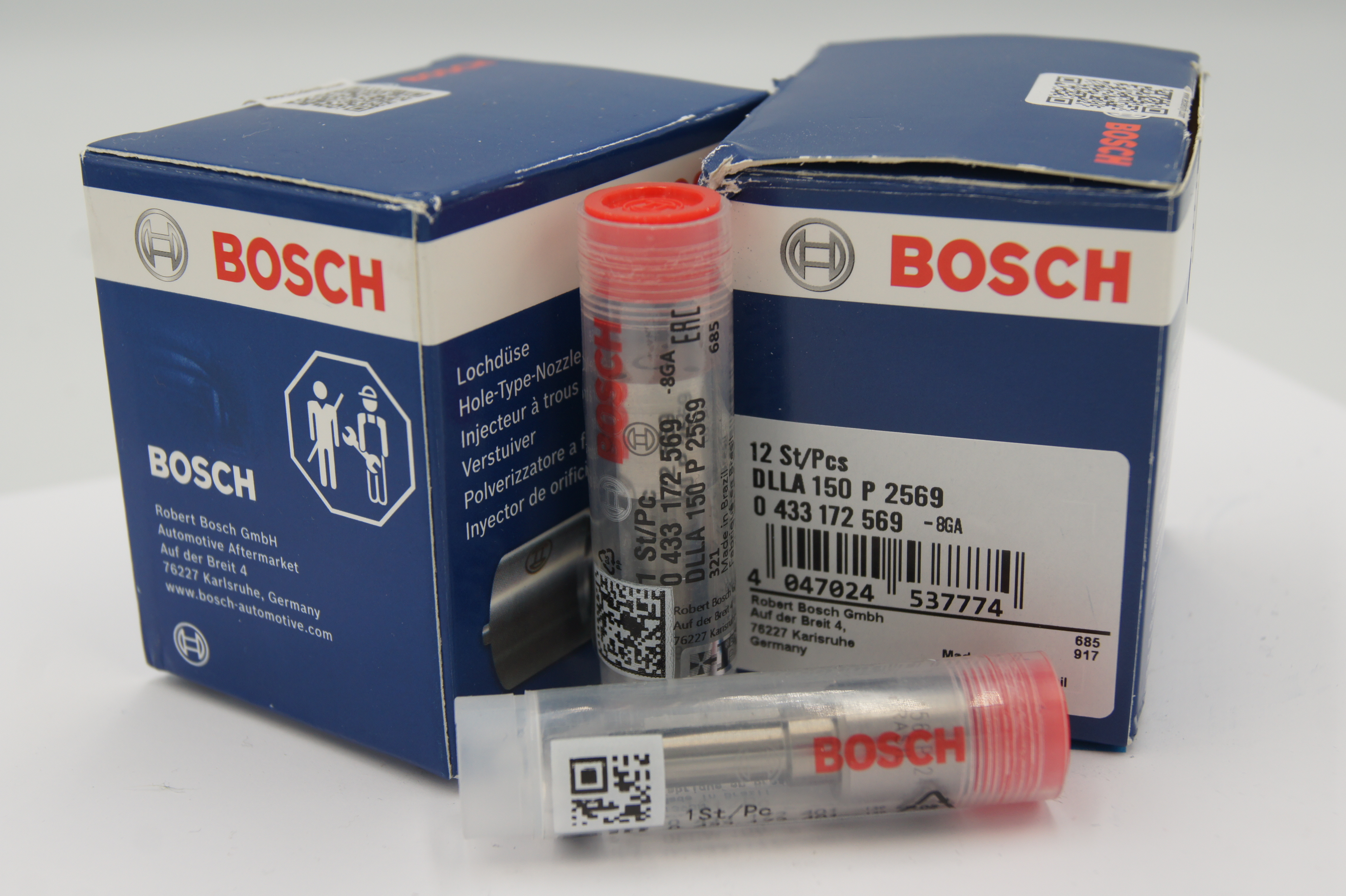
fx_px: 1962
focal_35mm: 52
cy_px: 448
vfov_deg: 25.7
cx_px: 673
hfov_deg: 37.9
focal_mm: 35
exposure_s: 1/125
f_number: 5.6
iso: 200
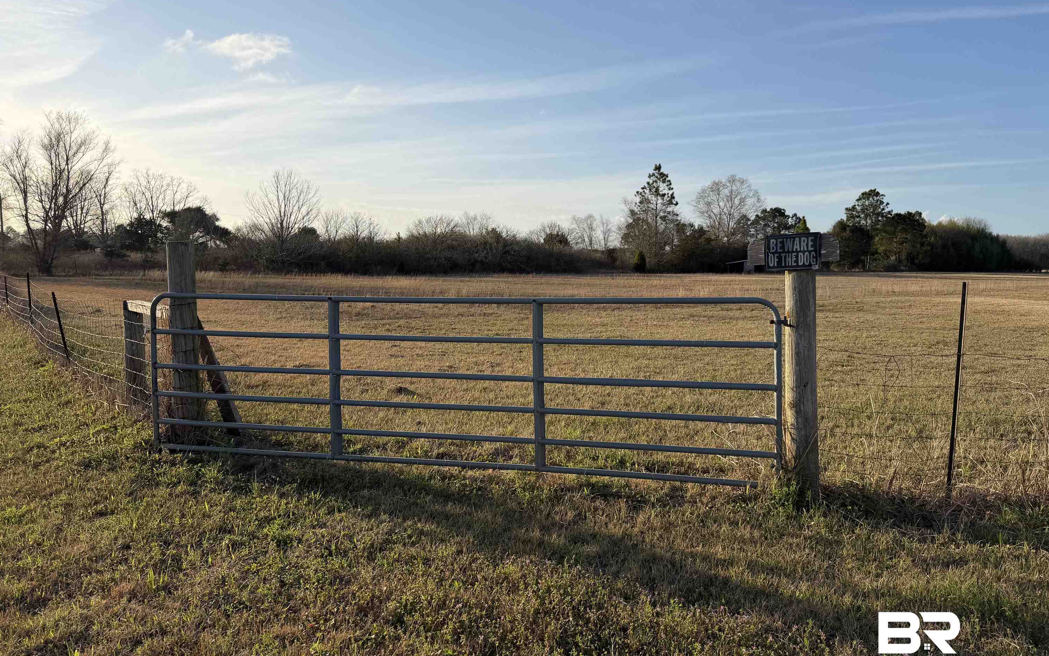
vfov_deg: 47.6
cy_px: 326
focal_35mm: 26
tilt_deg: -5.4
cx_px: 517
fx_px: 743
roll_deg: -1.1
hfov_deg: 70.4
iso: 80
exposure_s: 1/4975
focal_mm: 6.76
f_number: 1.78
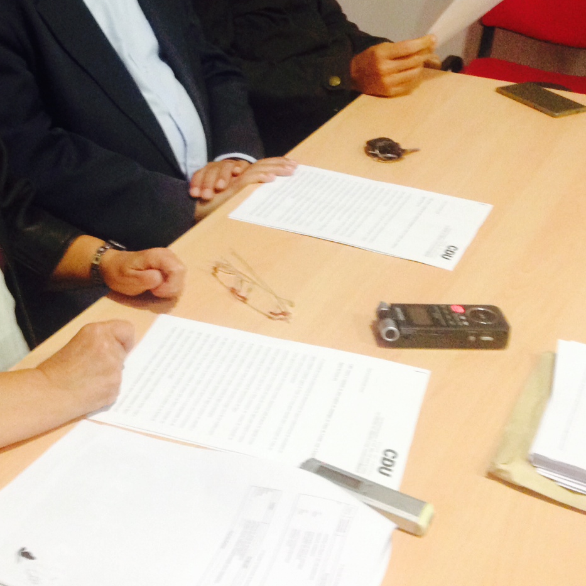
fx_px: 1226
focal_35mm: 64
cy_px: 112
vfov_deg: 26.4
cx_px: 136
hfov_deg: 26.5
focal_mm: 4.12
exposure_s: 1/20
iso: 250
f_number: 2.4
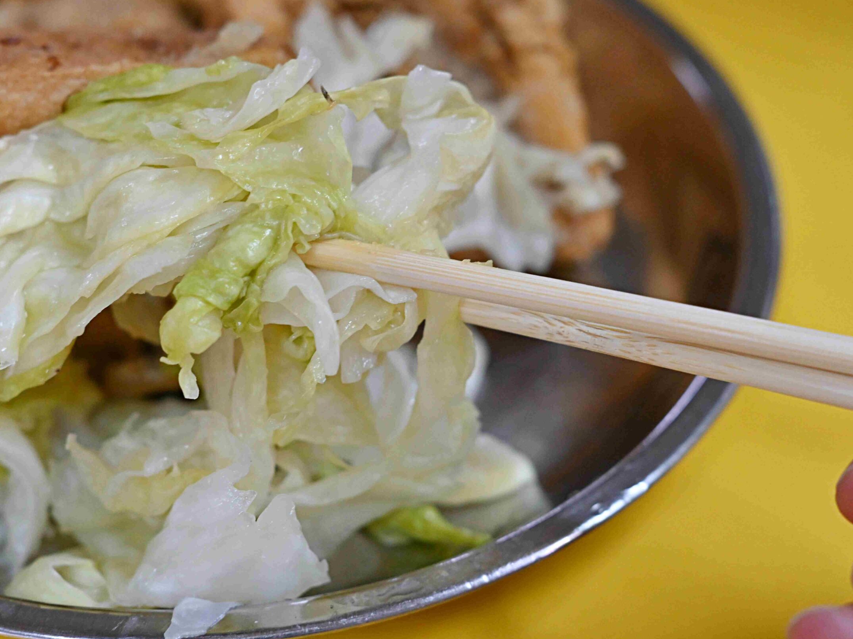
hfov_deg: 22.7
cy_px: 305
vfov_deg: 17.2
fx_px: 2119
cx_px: 362
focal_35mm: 86
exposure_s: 1/200
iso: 1250
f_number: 3.2
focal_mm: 50
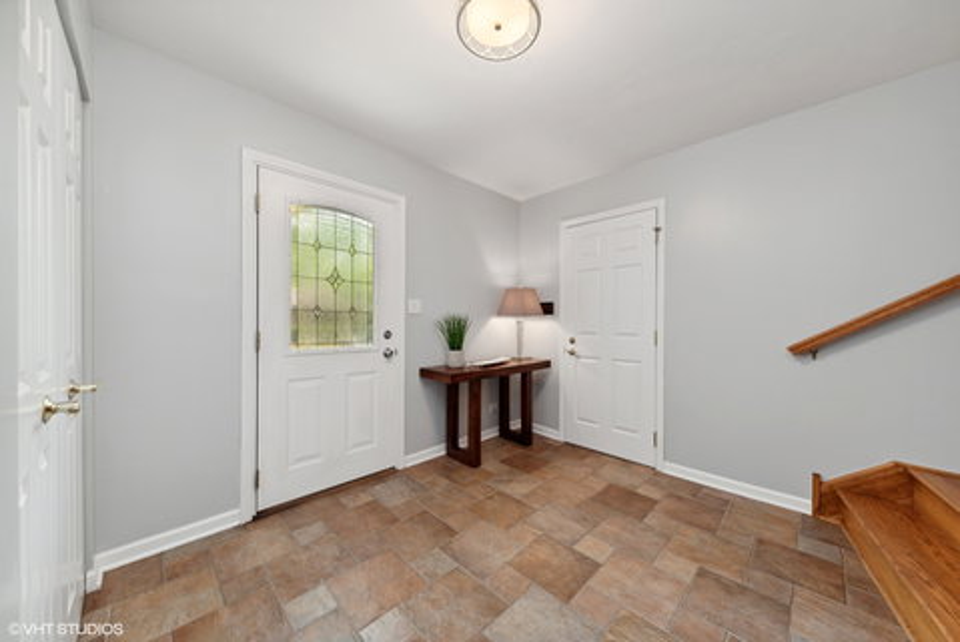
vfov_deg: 90.1
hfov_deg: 112.6
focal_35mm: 12
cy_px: 321
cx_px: 480
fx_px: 320
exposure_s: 1/6
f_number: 9
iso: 200
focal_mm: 12
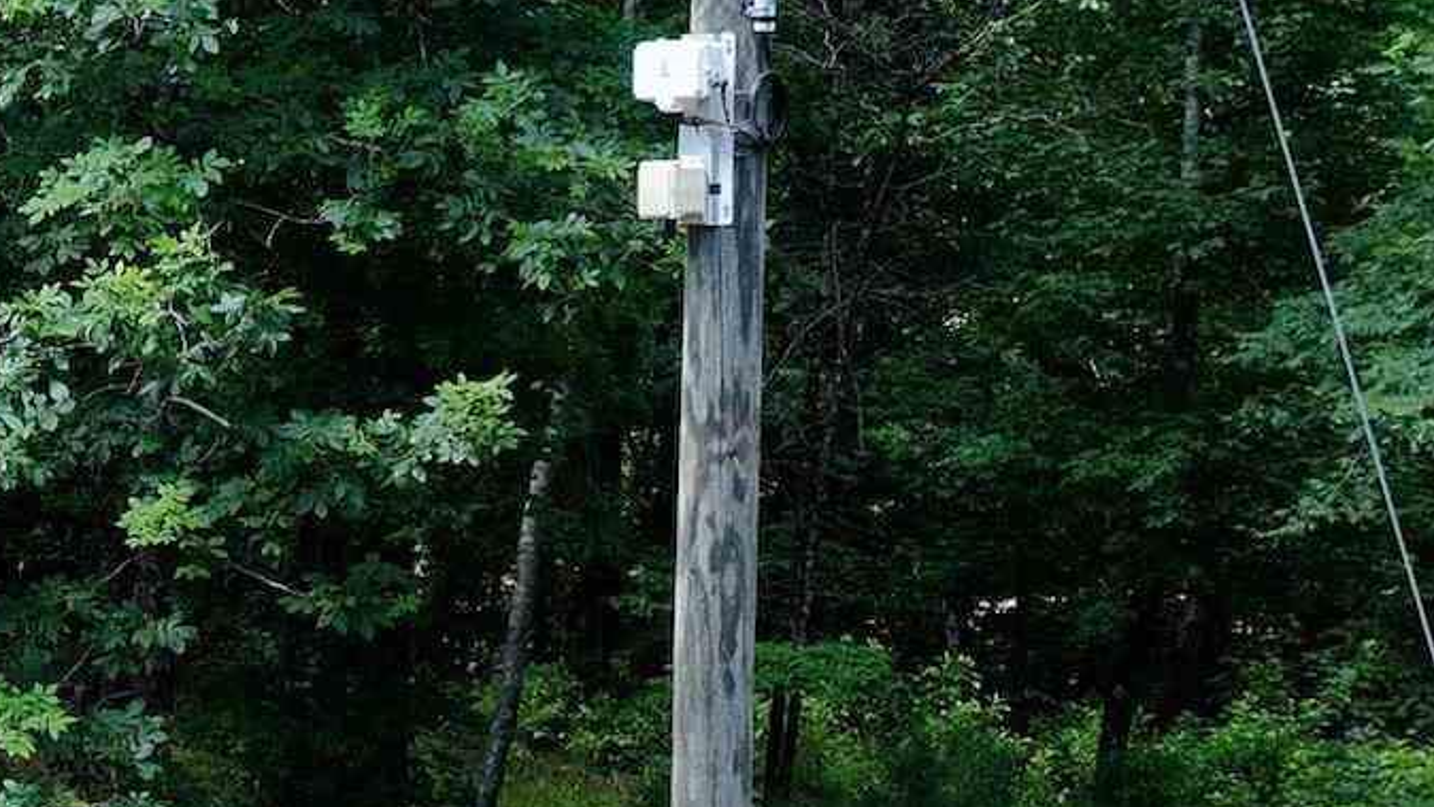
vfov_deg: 12.4
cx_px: -636
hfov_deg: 19.5
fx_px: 3688
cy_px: 682
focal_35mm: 97
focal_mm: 12.29
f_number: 2.8
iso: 120
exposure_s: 1/500
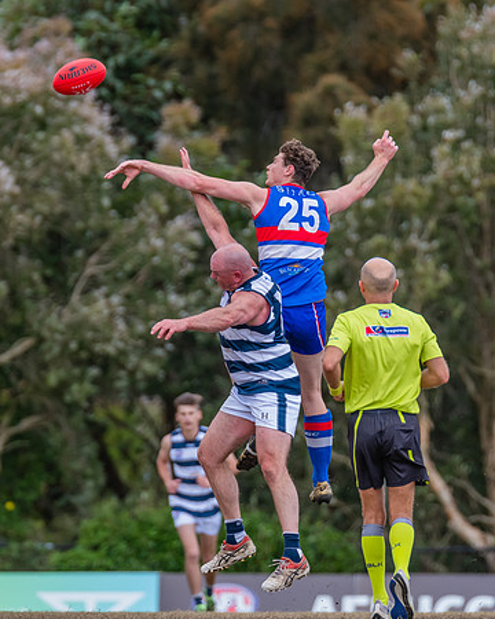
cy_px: 261
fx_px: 11217
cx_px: 227
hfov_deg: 2.5
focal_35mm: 613
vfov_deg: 3.2
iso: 800
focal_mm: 360
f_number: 4
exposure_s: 1/2000
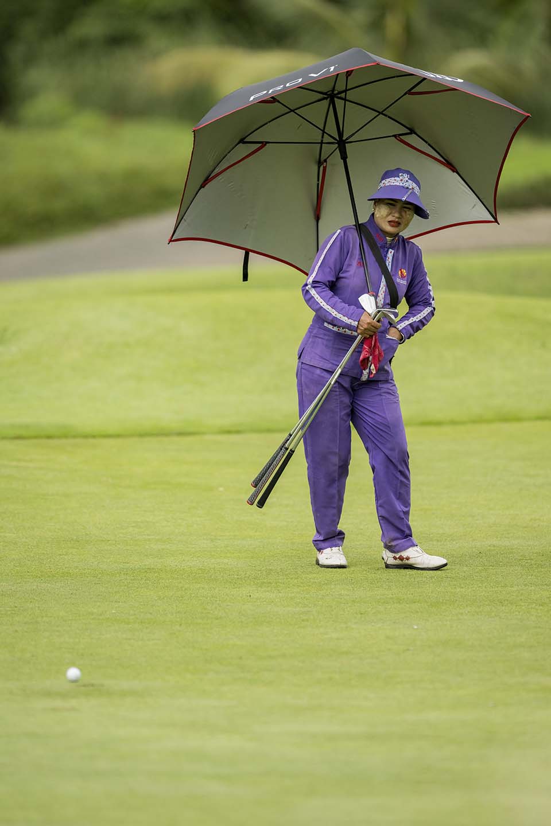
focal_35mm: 400
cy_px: 413
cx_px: 276
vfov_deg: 5.2
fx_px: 9183
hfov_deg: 3.4
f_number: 3.5
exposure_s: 1/5000
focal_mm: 400
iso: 560
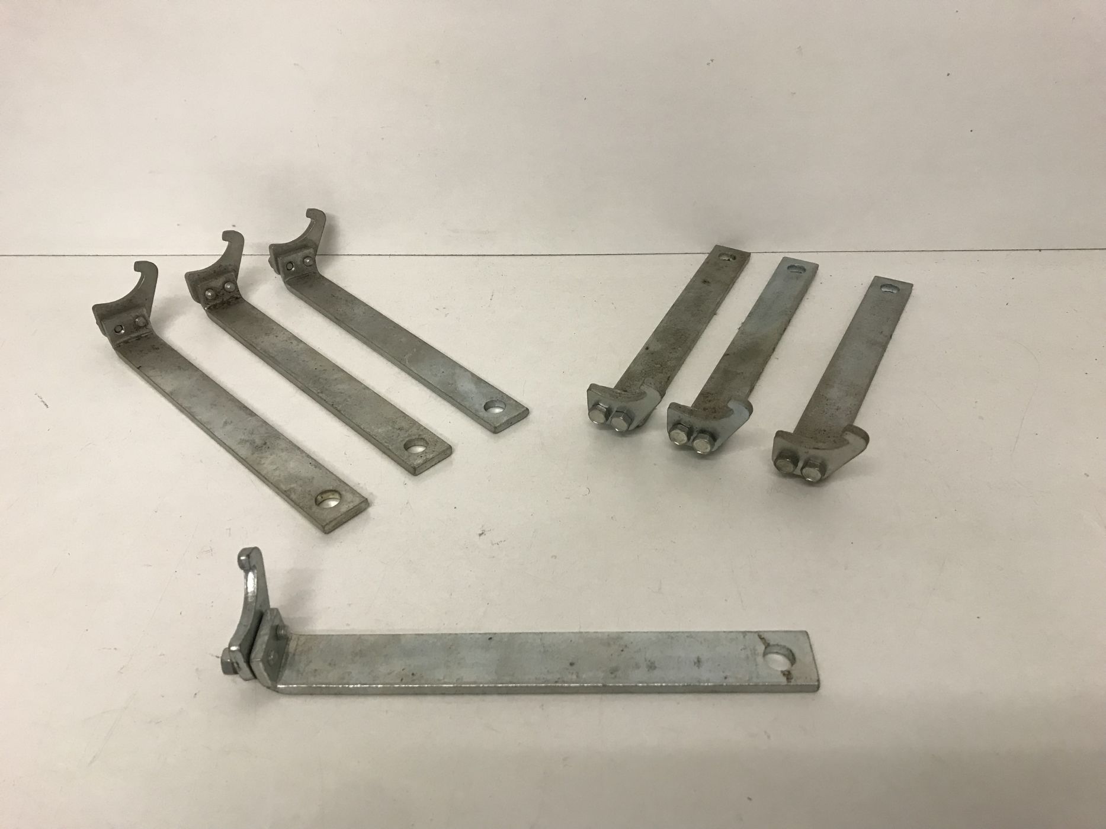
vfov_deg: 49.7
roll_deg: +1.2
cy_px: 414
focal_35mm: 28
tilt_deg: -36.9
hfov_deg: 63.4
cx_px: 553
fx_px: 895
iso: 40
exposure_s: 1/20
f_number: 1.8
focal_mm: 3.99
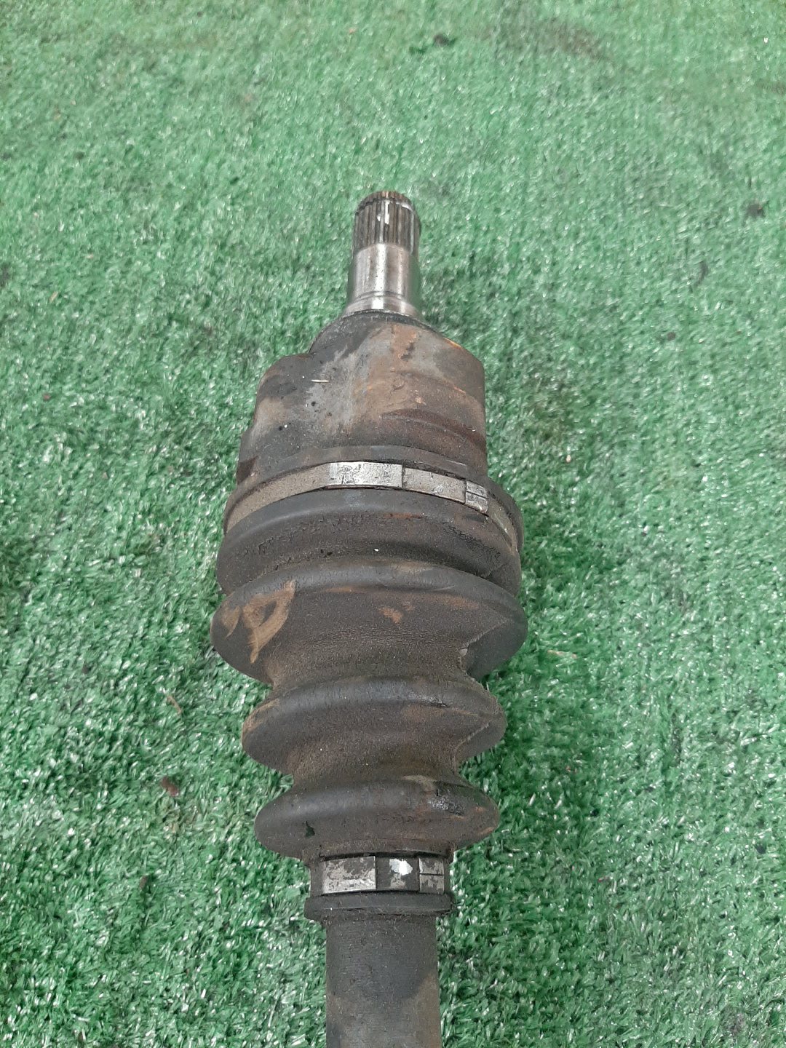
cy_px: 524
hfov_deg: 53.1
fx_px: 787
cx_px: 393
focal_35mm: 26
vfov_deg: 67.3
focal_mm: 3.93
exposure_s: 1/50
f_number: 1.7
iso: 229
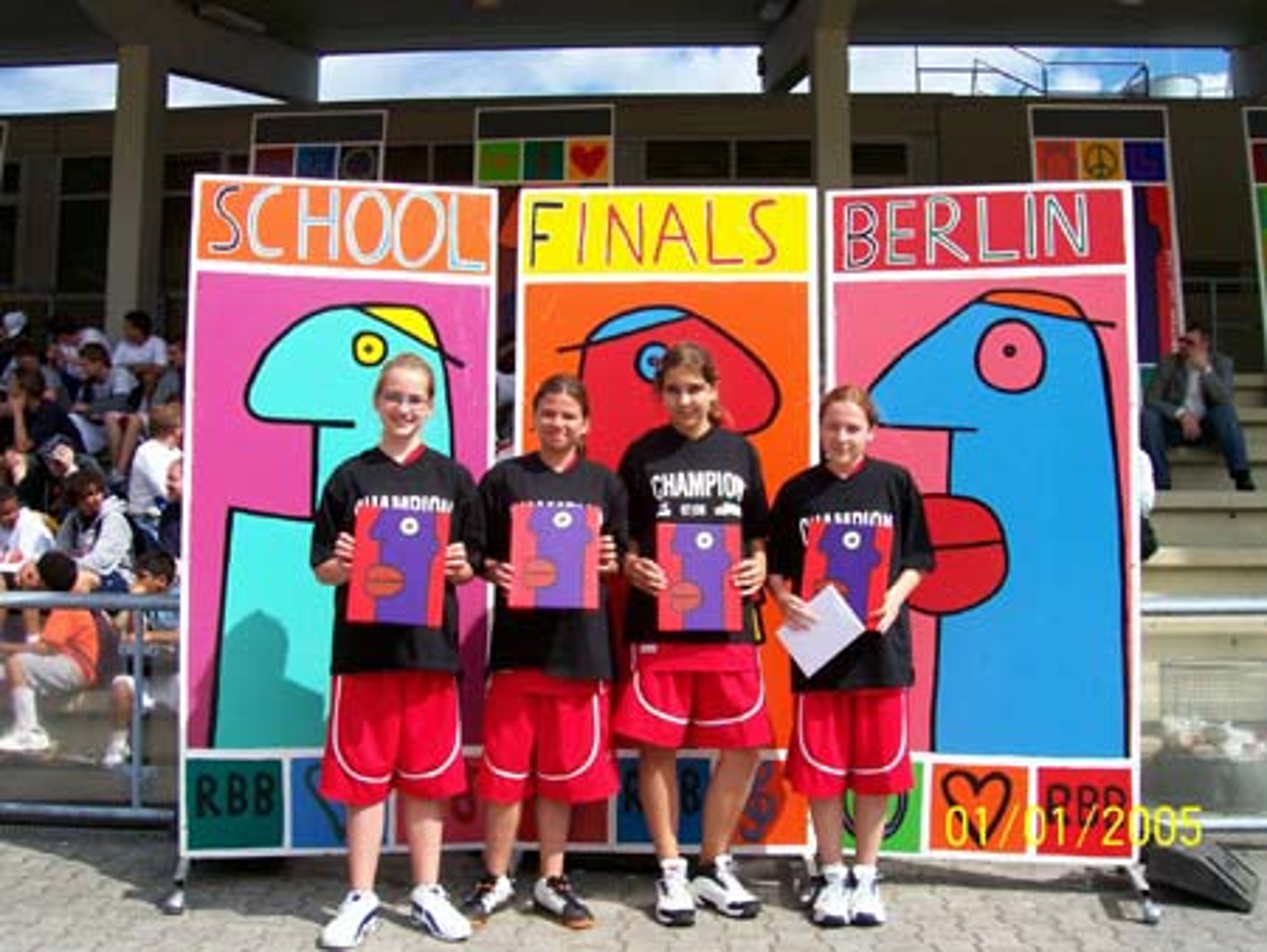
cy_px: 476
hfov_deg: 53.9
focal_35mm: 34
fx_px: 1245
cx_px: 634
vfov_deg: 41.8
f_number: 5.1
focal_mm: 5.6
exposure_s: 1/511
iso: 80
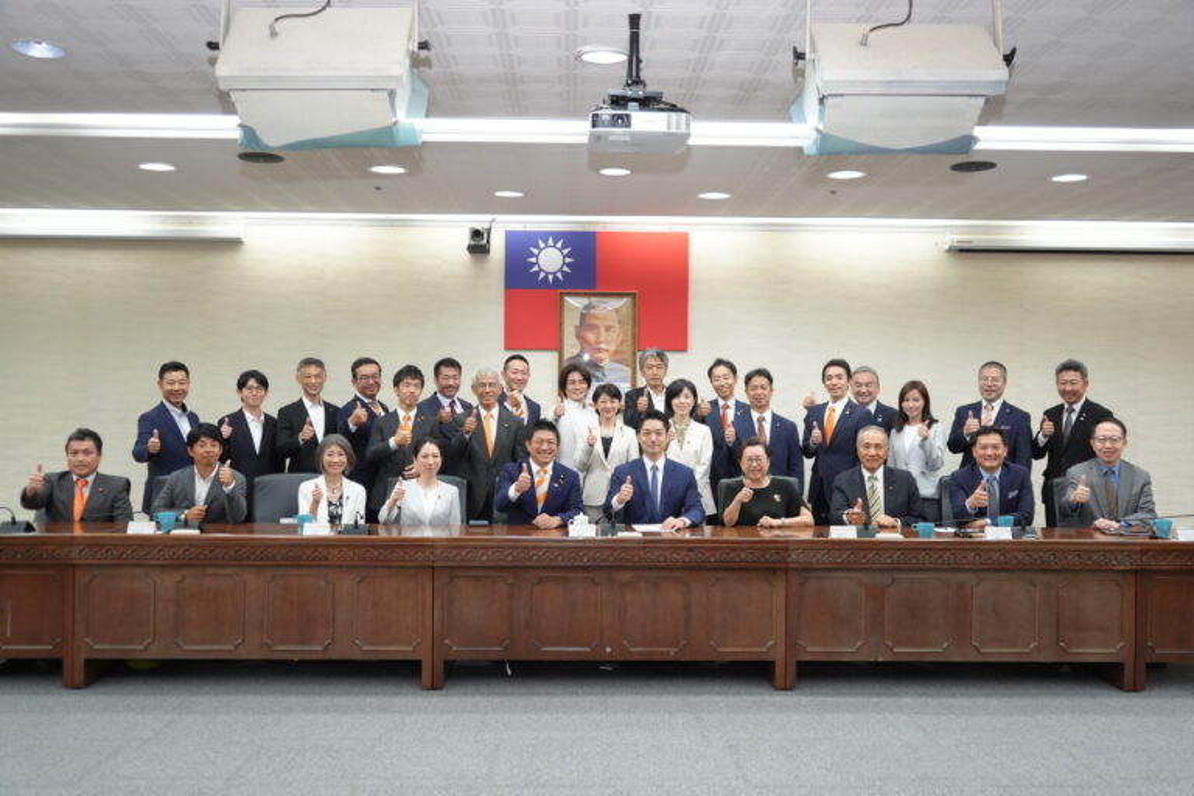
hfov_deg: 58.7
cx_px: 597
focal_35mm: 32
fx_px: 1061
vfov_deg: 41.1
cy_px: 398
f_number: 4
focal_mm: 32
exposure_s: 1/125
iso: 2000
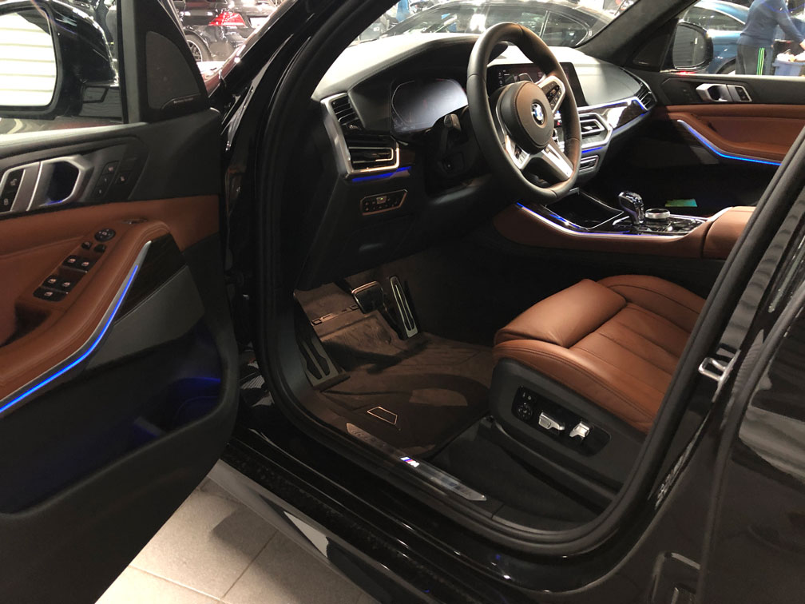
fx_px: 651
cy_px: 302
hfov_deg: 63.4
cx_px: 402
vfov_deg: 49.7
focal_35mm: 28
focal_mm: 4
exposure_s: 1/5
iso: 100
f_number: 1.8
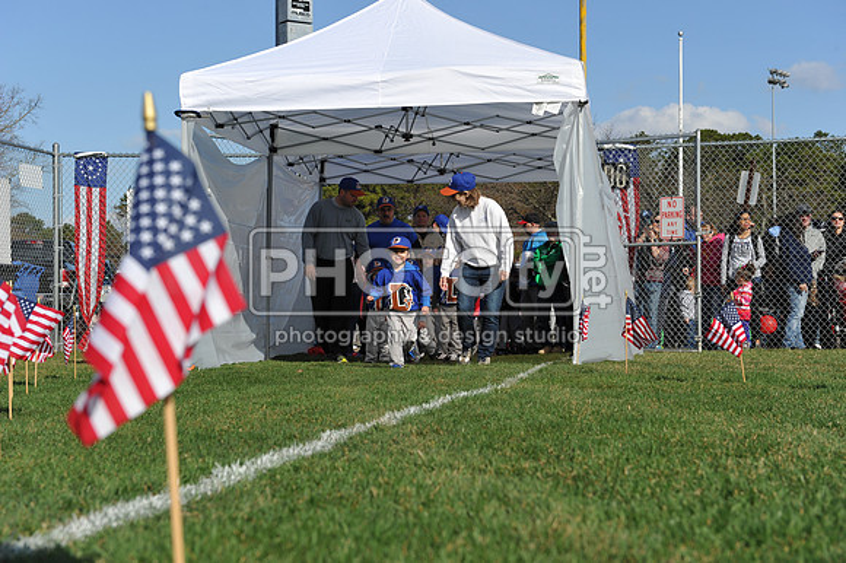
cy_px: 282
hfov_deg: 28.9
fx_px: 1644
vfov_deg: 19.4
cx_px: 423
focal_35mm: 70
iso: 400
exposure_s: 1/1000
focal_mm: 70
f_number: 8
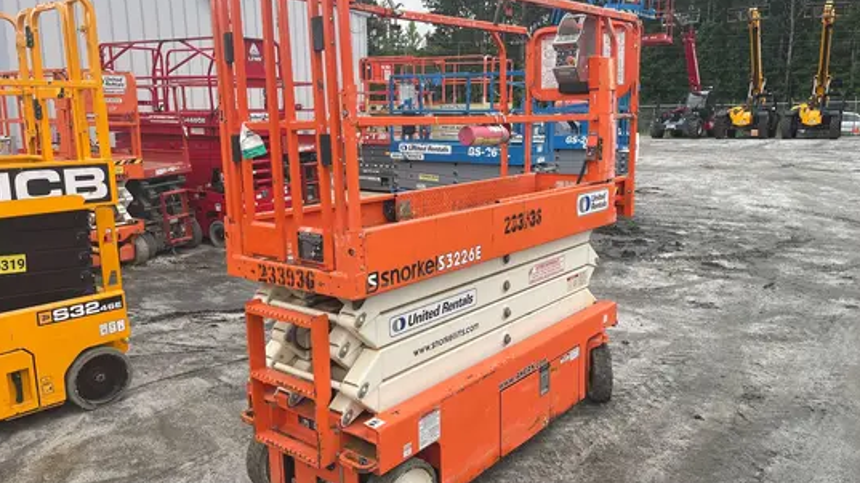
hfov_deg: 66.1
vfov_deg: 40.2
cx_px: 424
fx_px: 661
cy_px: 249
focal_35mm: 29
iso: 50
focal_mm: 5.1
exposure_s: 1/621
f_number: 1.6
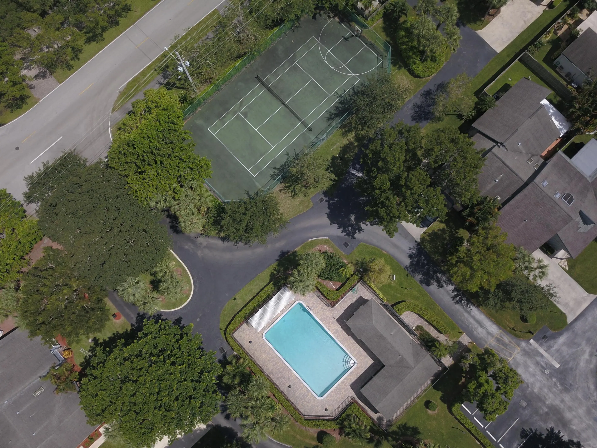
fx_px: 448
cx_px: 298
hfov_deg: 67.3
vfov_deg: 53.1
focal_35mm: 26
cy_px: 224
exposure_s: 1/2500
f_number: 2.2
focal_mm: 4.7
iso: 100
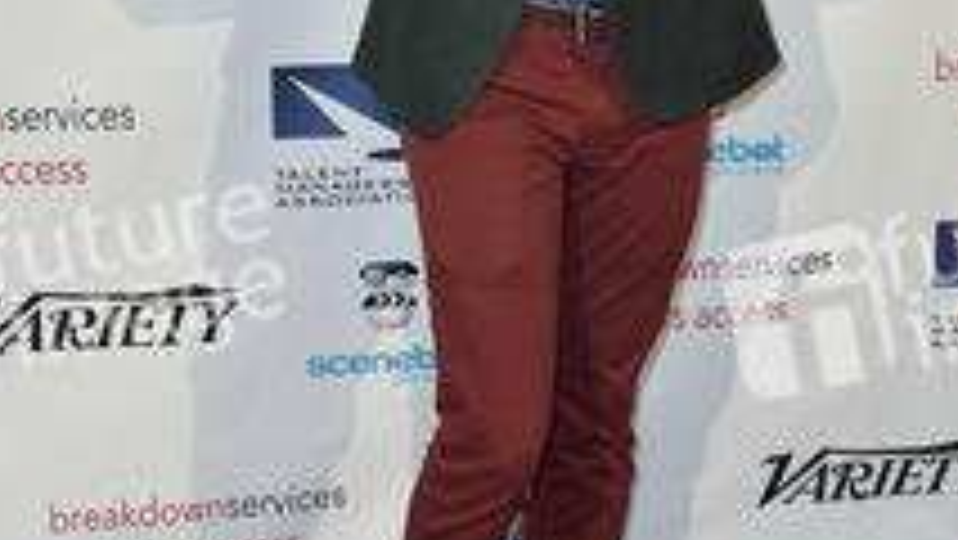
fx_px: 1753
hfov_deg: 30.5
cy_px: 68
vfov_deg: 17.3
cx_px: 546
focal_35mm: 69
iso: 400
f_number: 4.5
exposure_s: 1/320
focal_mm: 35
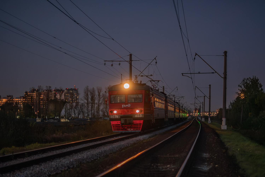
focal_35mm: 50
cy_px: 88
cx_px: 132
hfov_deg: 39.6
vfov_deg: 27.0
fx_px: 368
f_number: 1.4
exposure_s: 1/250
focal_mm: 50
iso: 3200
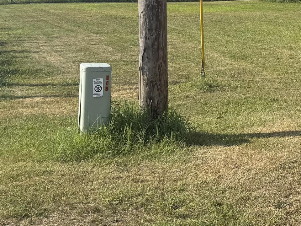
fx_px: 652
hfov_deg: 22.2
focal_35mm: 75
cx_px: 429
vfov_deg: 19.2
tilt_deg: -2.7
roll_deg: -1.5
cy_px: 15
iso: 80
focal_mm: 6.76
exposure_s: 1/3145
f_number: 1.78
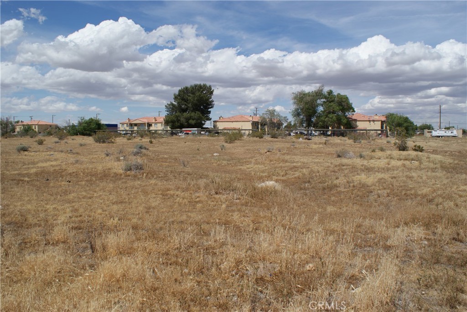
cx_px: 234
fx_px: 351
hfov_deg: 67.3
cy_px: 156
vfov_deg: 48.0
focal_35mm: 27
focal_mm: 18
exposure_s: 1/400
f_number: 10
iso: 100
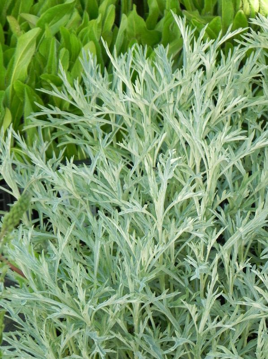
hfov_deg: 10.3
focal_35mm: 144
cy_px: 180
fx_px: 1490
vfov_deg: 13.7
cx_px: 134
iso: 160
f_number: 5
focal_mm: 25.7
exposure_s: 1/125
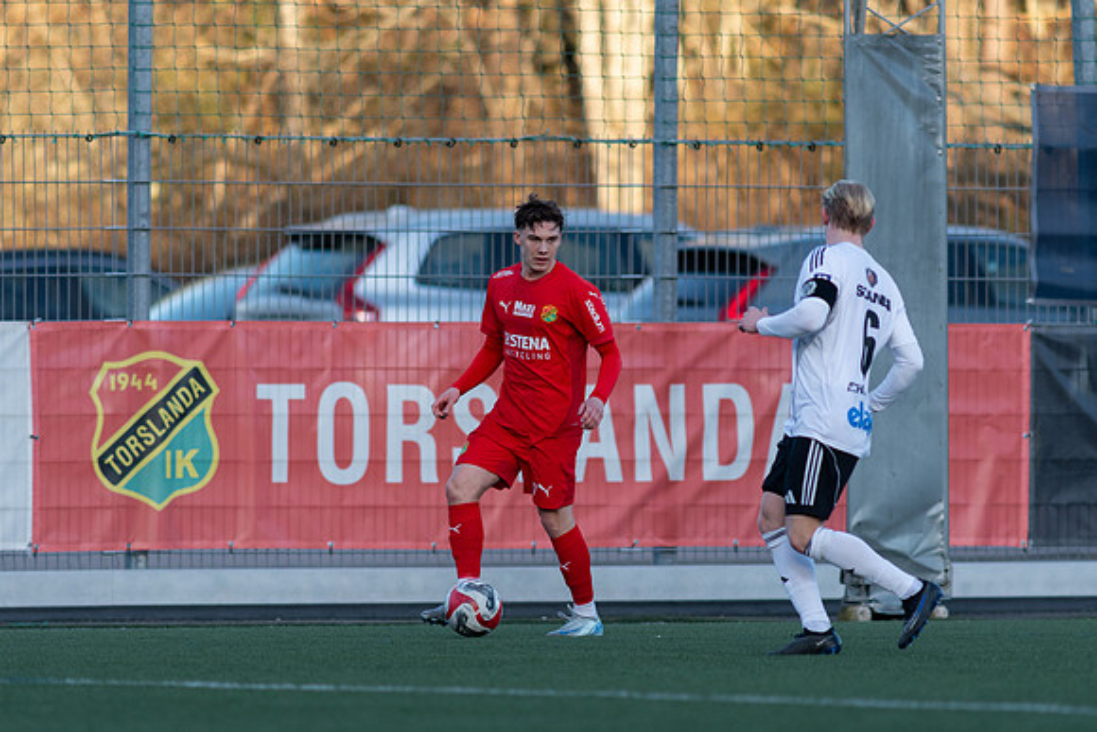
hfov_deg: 4.2
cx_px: 548
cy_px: 366
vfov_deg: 2.8
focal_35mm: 486
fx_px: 14801
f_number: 3.2
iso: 450
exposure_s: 1/1600
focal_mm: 300
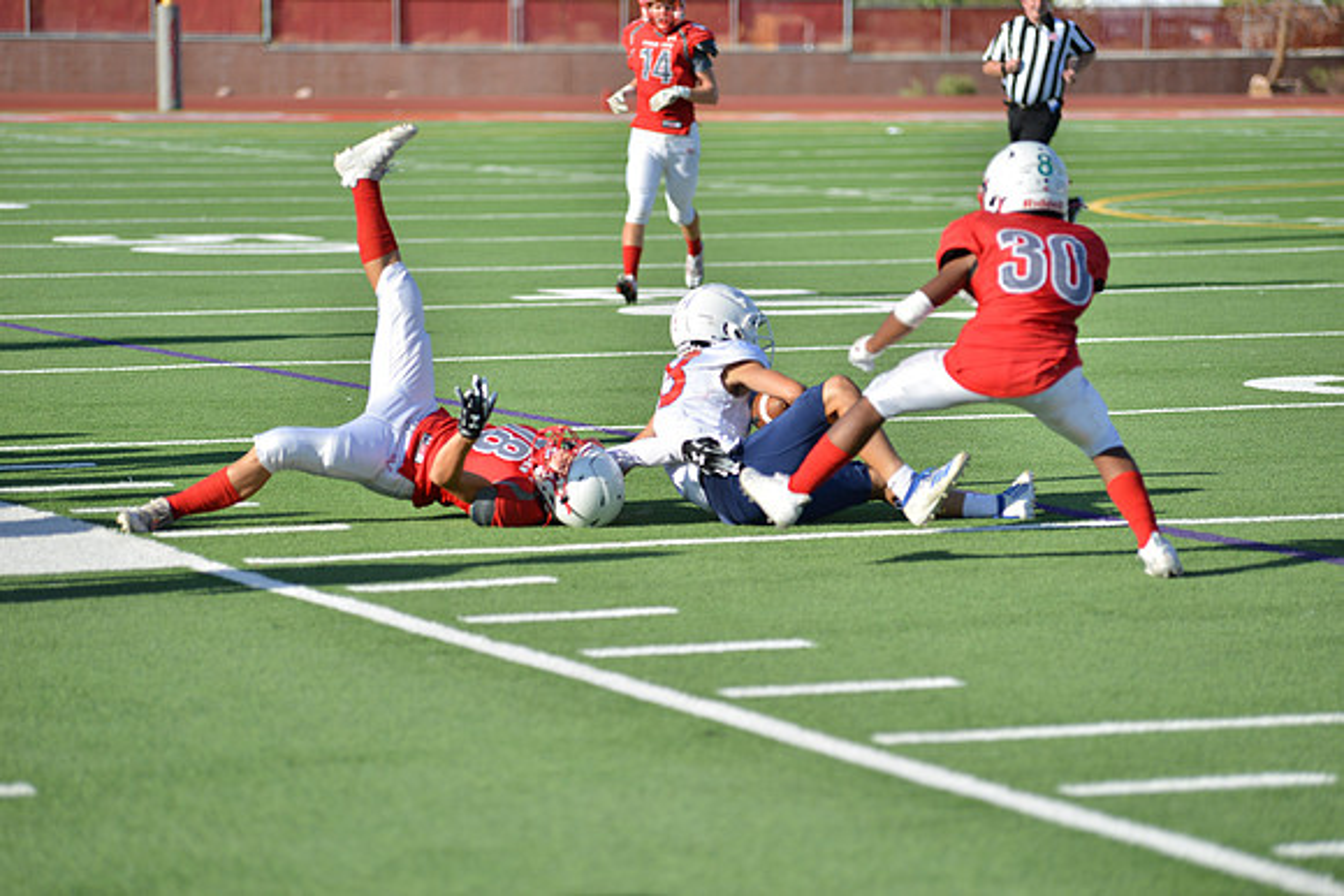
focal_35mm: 150
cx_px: 672
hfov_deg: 13.7
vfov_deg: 9.2
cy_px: 448
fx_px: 5601
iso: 100
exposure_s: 1/1600
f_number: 2.8
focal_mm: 150
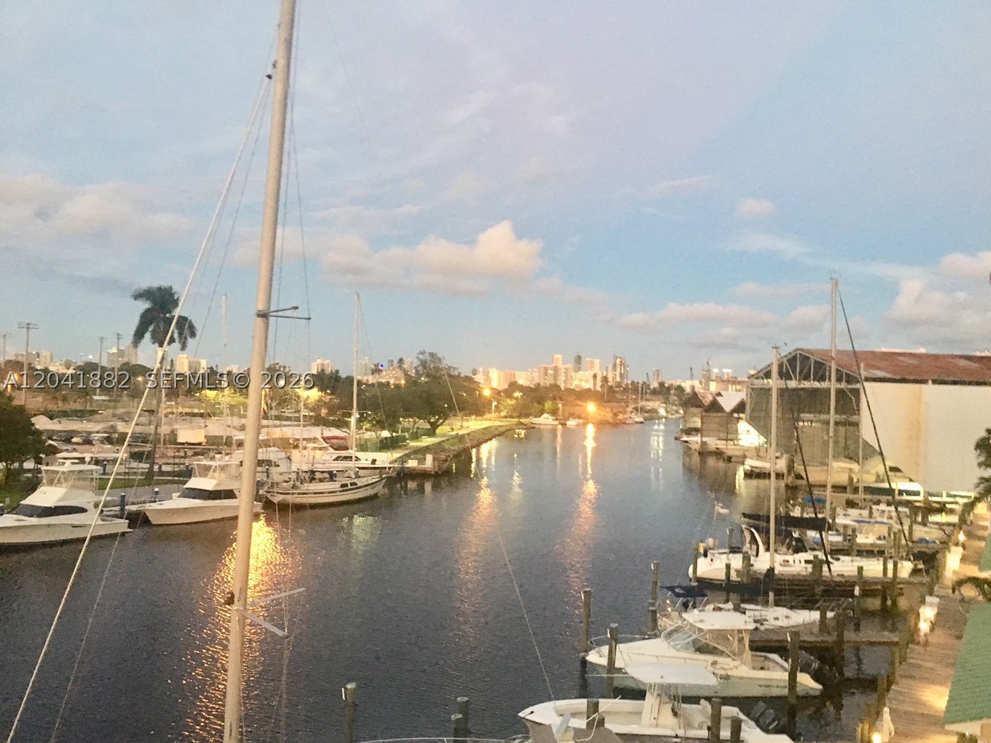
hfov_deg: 60.0
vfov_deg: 46.8
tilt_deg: +1.8
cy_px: 380
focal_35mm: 30
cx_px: 511
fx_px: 859
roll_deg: -3.1
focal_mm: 4.15
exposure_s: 1/15
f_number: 2.2
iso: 500
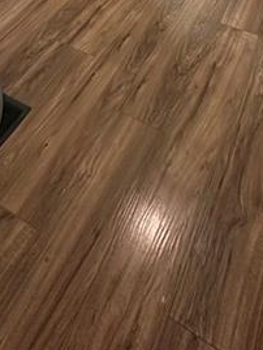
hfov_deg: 35.5
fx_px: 405
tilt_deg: -21.6
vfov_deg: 31.1
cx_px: 185
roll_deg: +0.2
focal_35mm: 40
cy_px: -144
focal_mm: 2.22
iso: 500
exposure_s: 1/60
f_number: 2.2
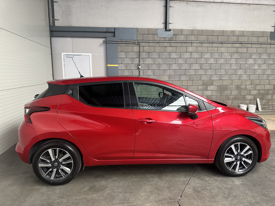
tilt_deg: -9.7
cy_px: 103
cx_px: 138
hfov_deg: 71.6
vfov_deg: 56.8
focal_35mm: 24
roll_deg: -0.3
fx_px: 191
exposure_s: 1/87
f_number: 1.78
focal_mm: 6.86
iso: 250
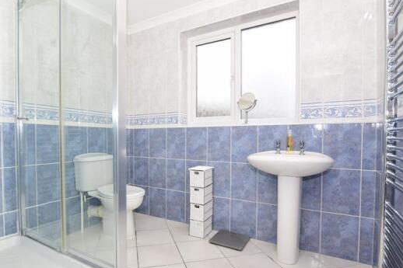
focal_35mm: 19
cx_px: 180
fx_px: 213
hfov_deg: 86.6
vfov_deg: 64.5
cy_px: 143
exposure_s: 1/200
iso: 400
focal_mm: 10
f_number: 5.6
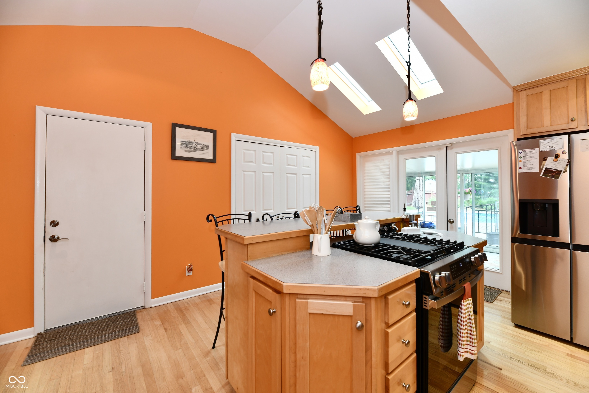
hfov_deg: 104.3
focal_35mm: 14
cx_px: 294
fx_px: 229
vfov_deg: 81.2
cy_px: 196
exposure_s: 1/80
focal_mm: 14
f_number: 6.3
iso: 640
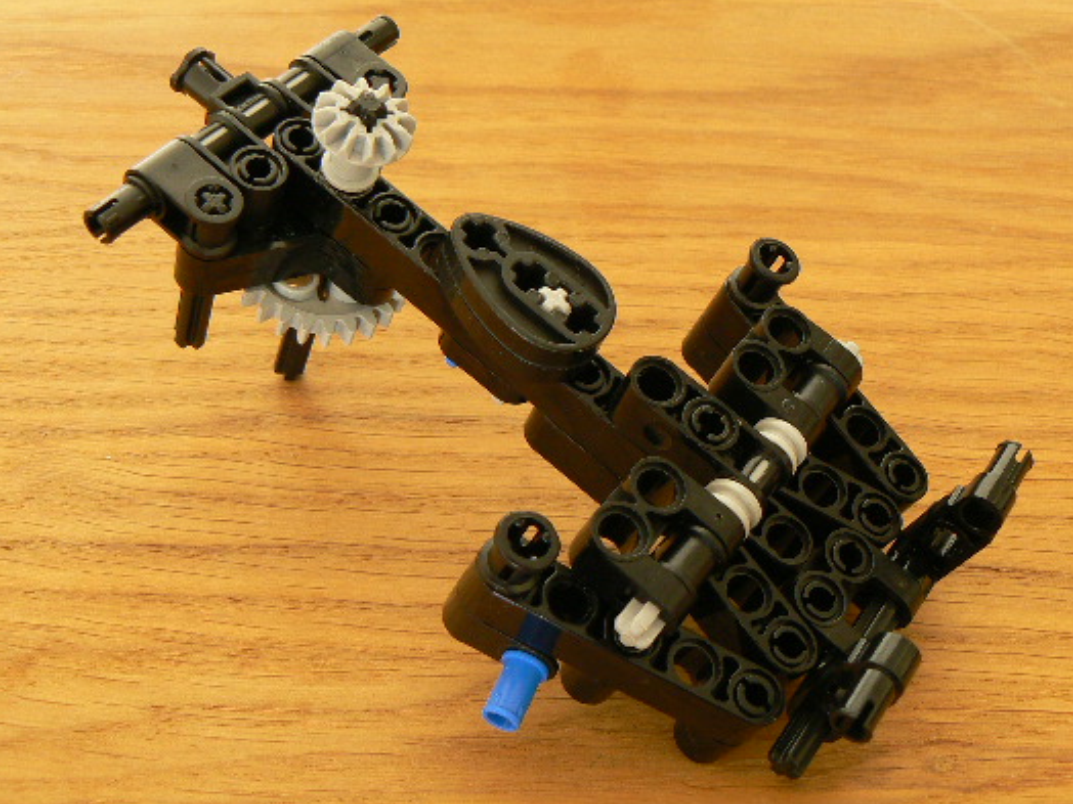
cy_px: 368
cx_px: 598
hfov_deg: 42.9
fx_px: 1364
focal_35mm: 44
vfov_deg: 32.9
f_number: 3.6
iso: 100
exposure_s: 1
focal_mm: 6
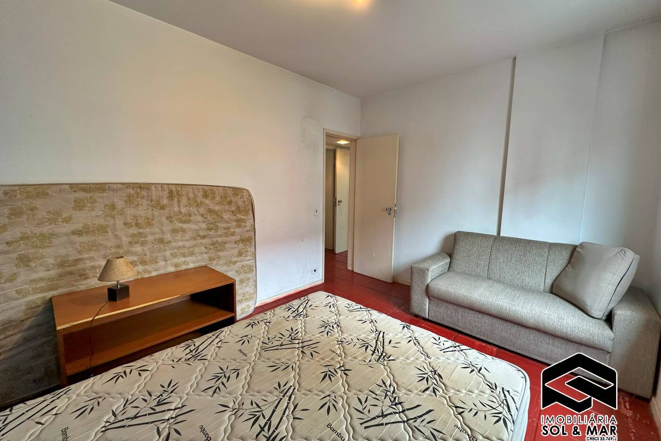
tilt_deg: -6.5
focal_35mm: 15
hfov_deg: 100.4
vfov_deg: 77.3
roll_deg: -1.0
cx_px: 329
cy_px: 215
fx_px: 275
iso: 160
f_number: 2.2
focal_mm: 2.22
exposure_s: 1/60
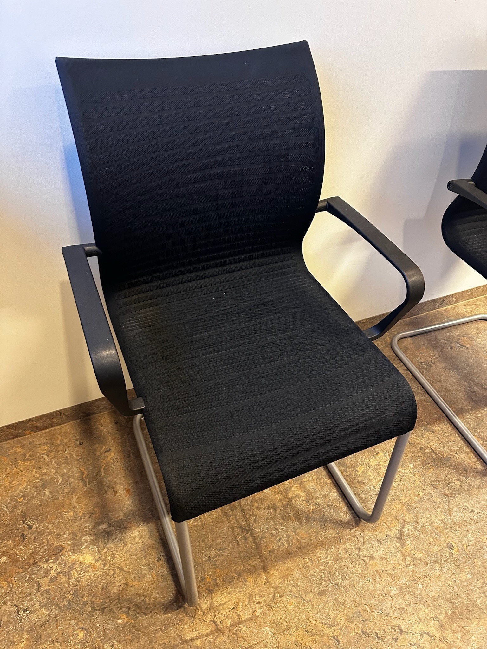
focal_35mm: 24
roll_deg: -3.5
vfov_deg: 71.6
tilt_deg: -41.8
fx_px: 450
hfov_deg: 56.8
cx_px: 244
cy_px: 324
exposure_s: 1/50
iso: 640
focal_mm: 6.86
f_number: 1.78
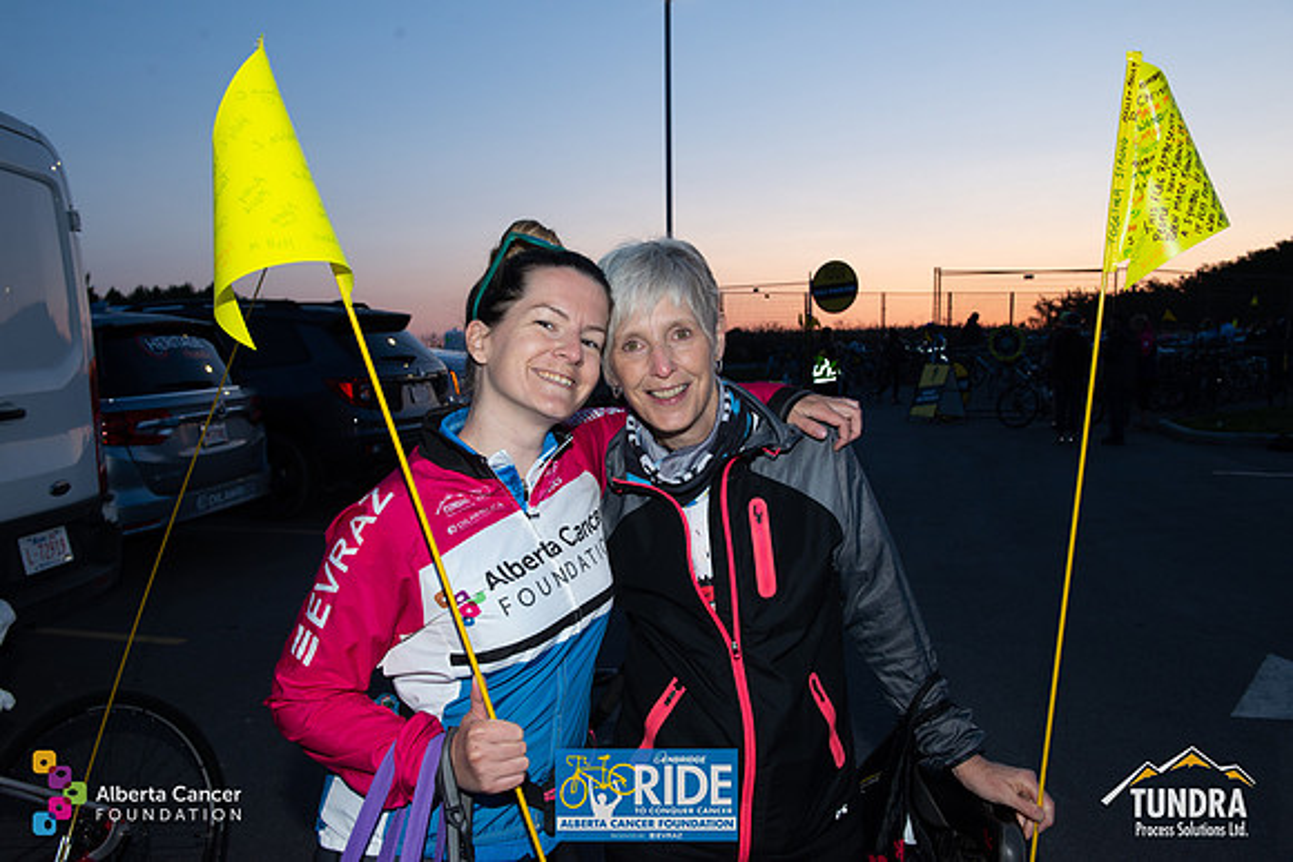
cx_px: 646
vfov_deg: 42.3
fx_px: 1114
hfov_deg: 60.3
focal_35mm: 31
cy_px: 431
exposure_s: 1/80
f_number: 8
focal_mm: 31
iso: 640
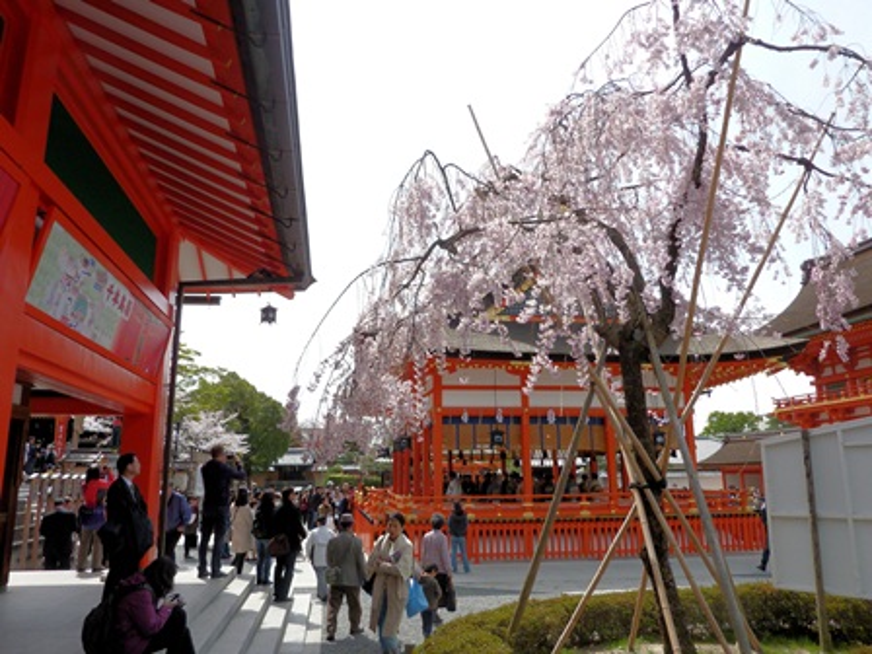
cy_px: 327
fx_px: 630
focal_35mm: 25
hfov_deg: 69.4
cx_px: 436
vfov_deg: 54.9
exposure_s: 1/500
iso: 80
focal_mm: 4.1
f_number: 3.3
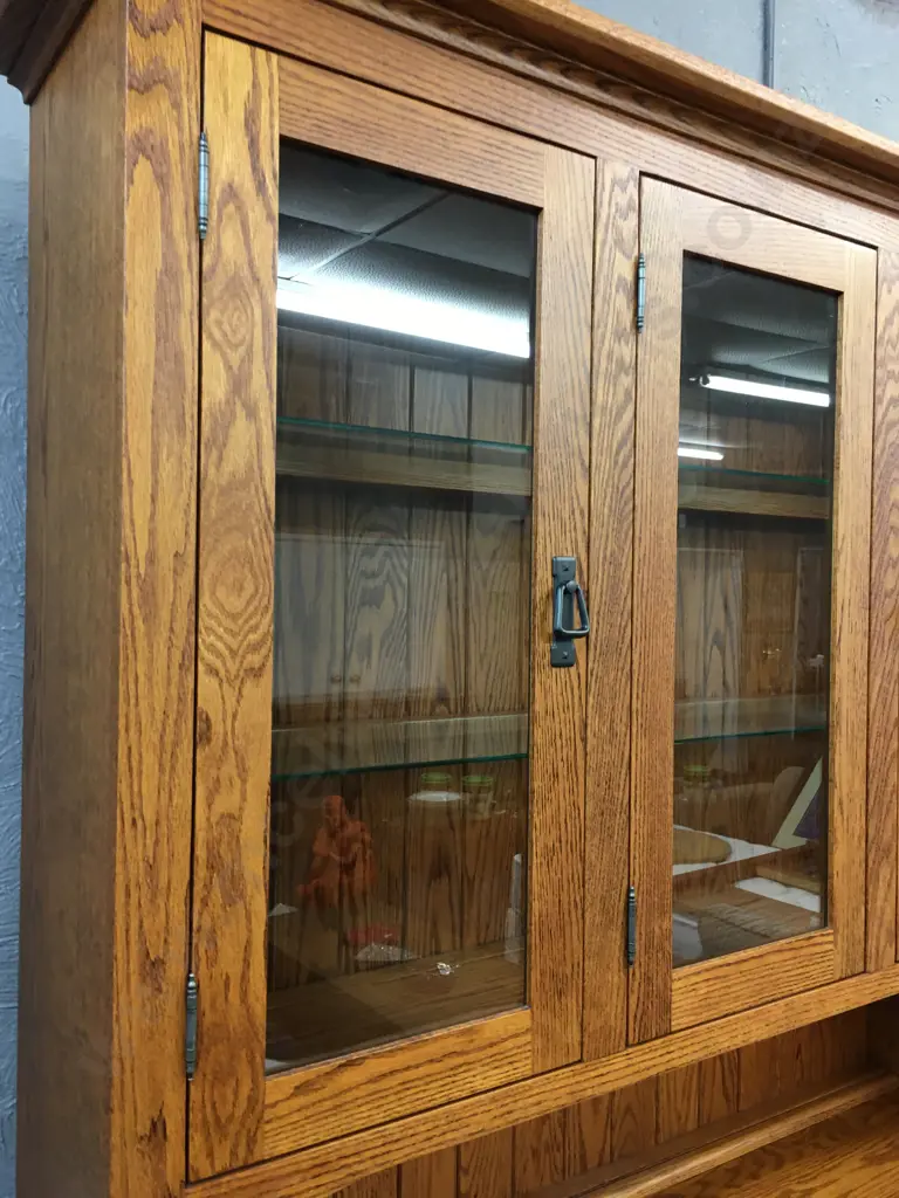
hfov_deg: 48.2
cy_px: 599
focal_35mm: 29
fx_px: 1004
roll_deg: -1.9
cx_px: 450
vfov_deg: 61.7
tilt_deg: +3.4
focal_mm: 4.15
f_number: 2.2
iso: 64
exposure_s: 1/17
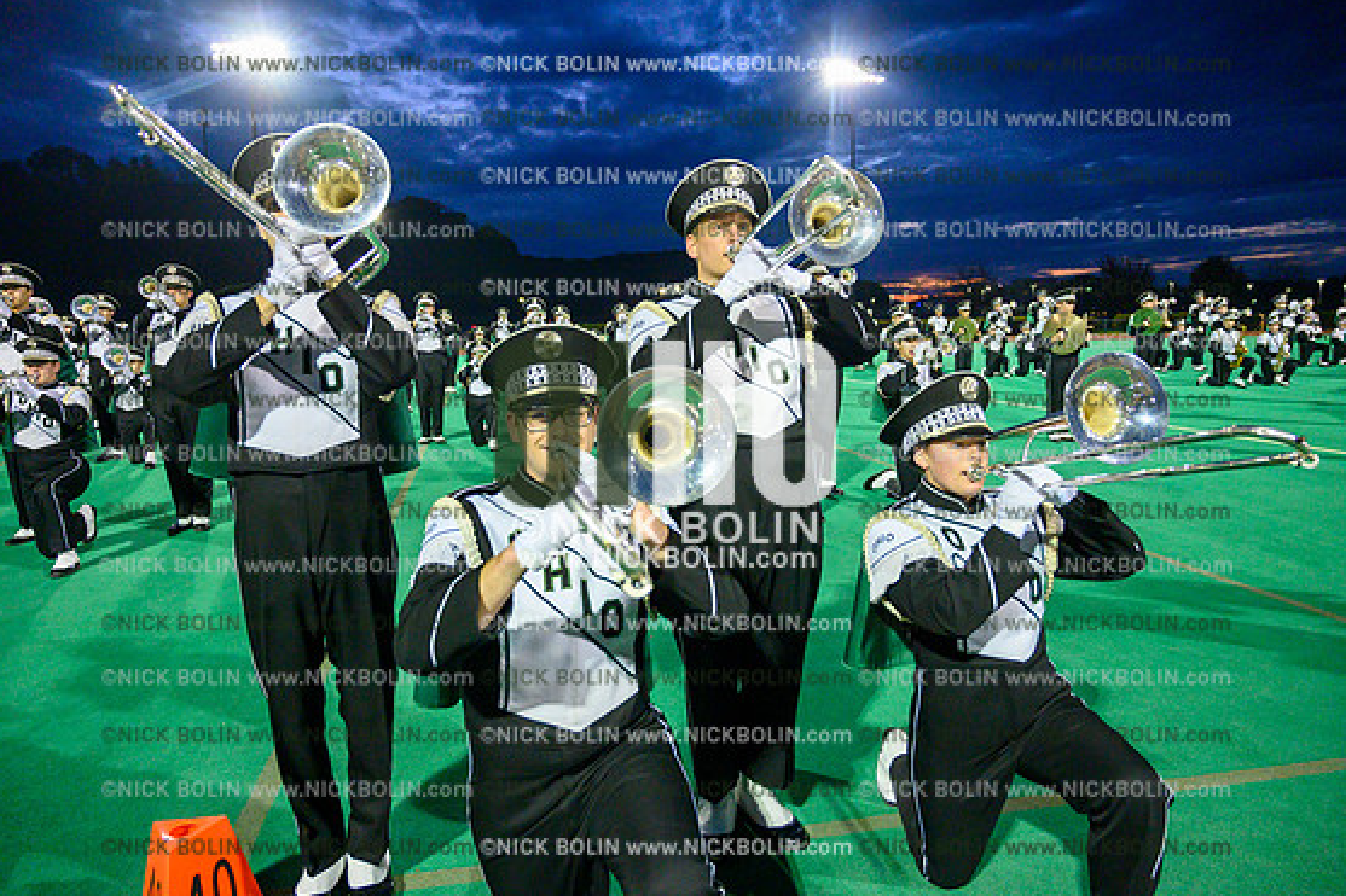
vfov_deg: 51.3
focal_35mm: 25
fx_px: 934
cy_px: 454
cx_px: 665
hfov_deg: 71.5
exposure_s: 1/500
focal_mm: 24
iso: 6400
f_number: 4
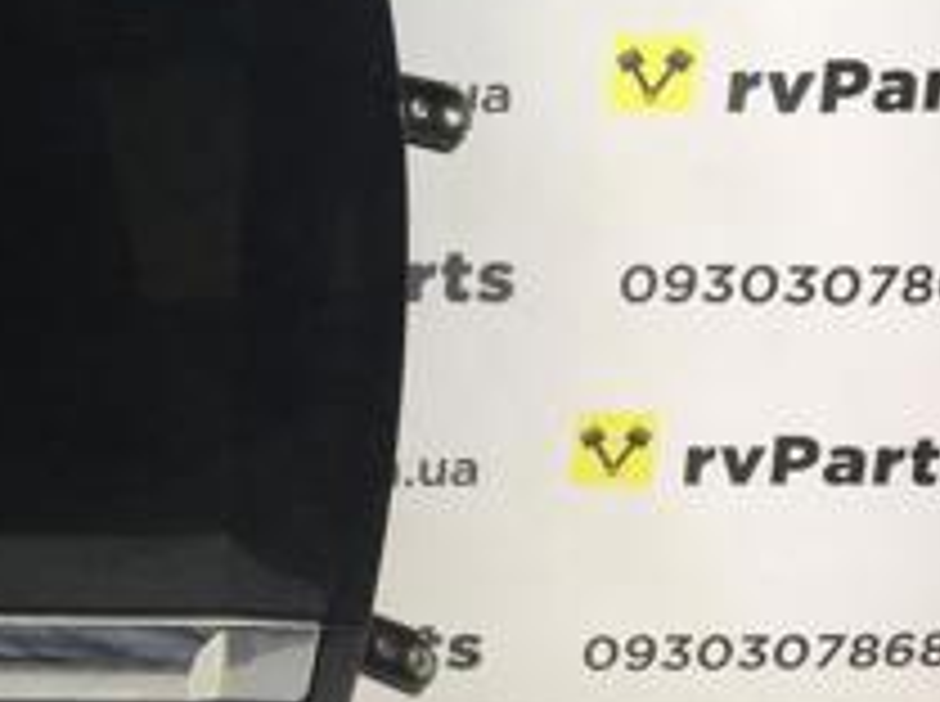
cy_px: -63
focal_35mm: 89
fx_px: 2413
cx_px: -463
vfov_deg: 16.1
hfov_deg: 19.3
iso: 32
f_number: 2.2
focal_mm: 4.15
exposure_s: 1/50
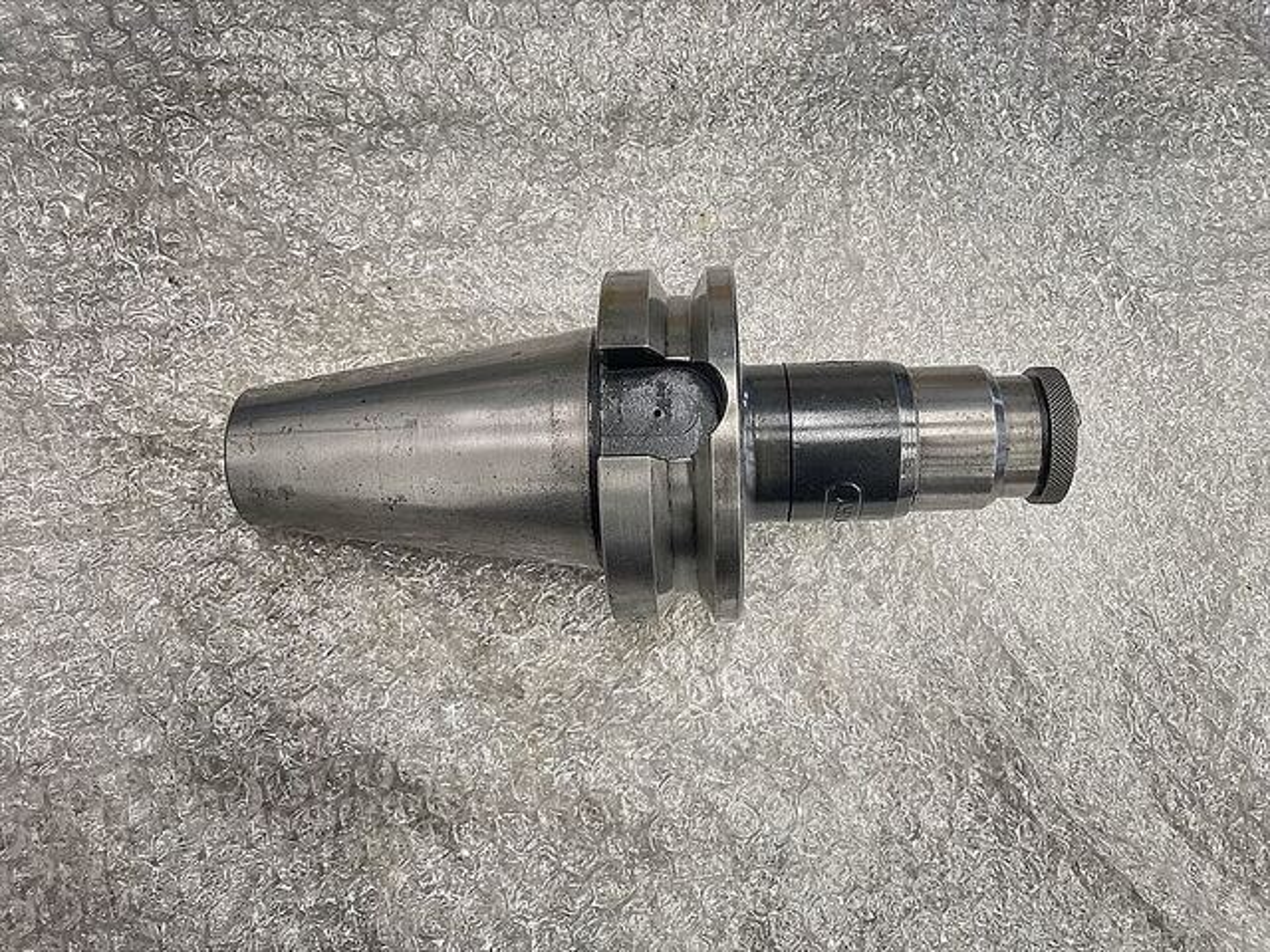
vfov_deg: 49.7
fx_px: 1027
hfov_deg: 63.4
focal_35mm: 28
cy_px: 476
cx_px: 635
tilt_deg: -74.5
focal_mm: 3.99
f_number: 1.8
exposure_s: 1/60
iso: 200
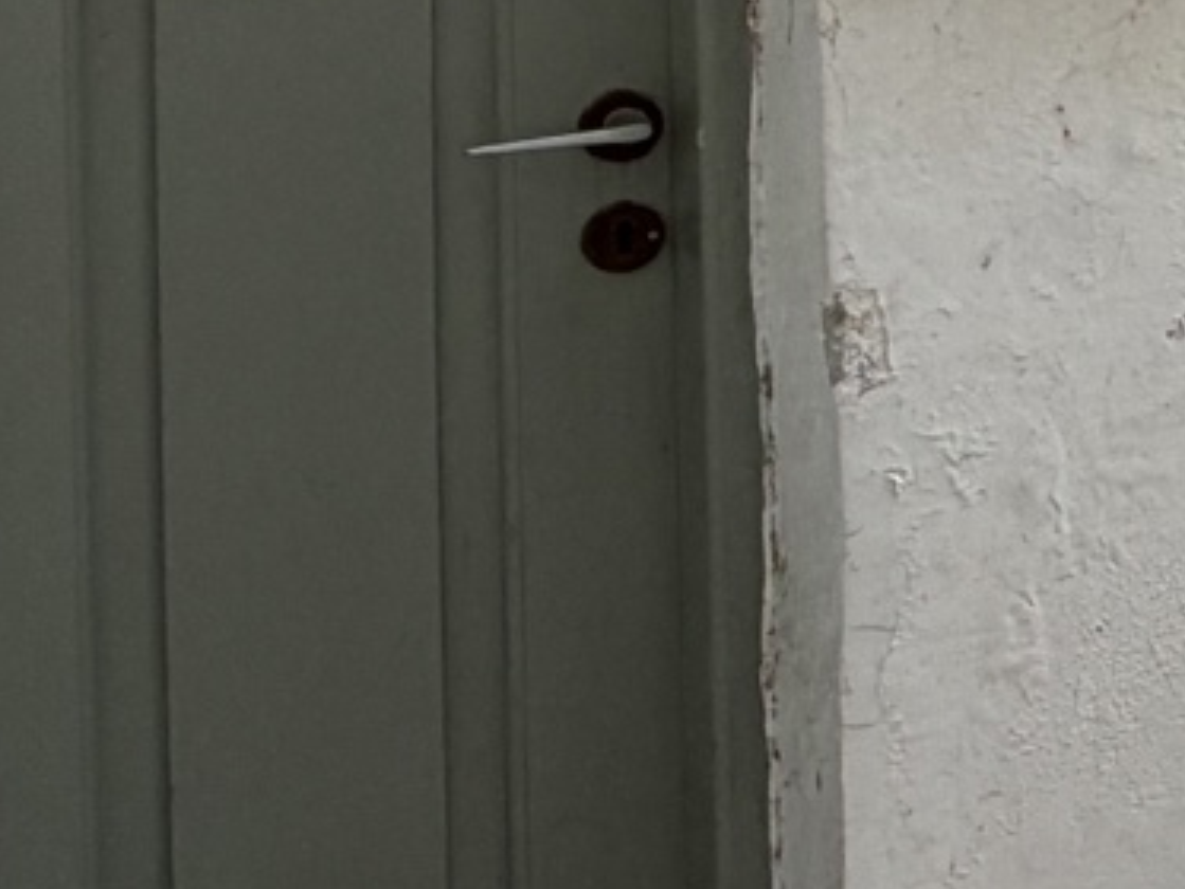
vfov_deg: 19.4
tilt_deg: -1.7
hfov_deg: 18.3
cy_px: -140
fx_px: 2466
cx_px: 2360
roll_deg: +0.2
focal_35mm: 72
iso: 50
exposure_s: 1/121
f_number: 2.2
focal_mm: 2.22
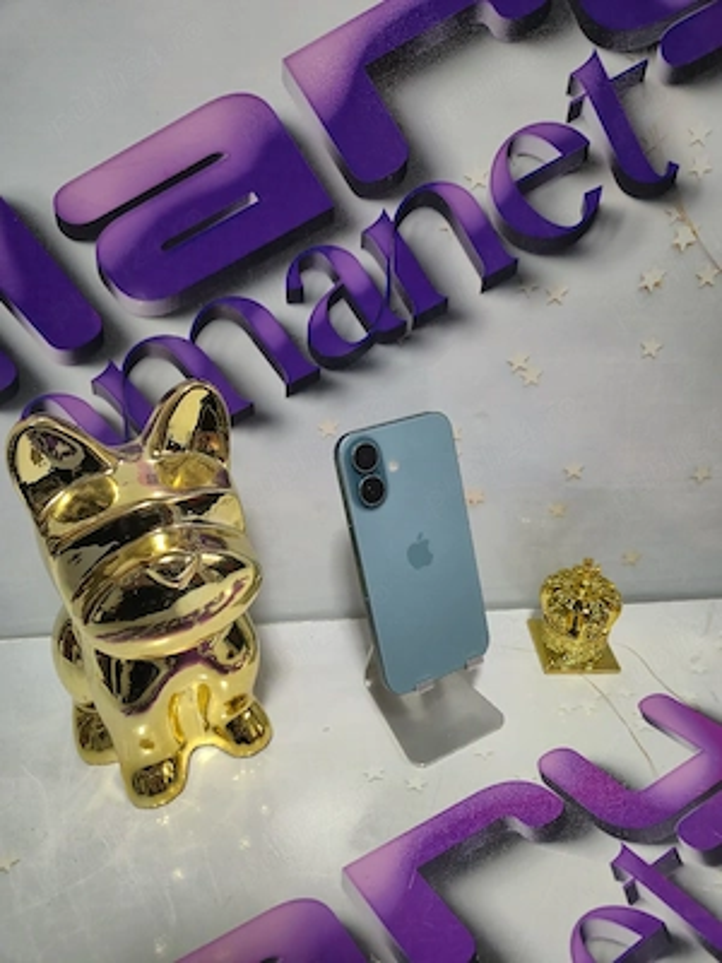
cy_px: 482
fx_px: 640
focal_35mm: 23
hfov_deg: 58.9
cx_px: 361
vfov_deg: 73.9
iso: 250
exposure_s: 1/50.3
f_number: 1.8
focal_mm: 5.4
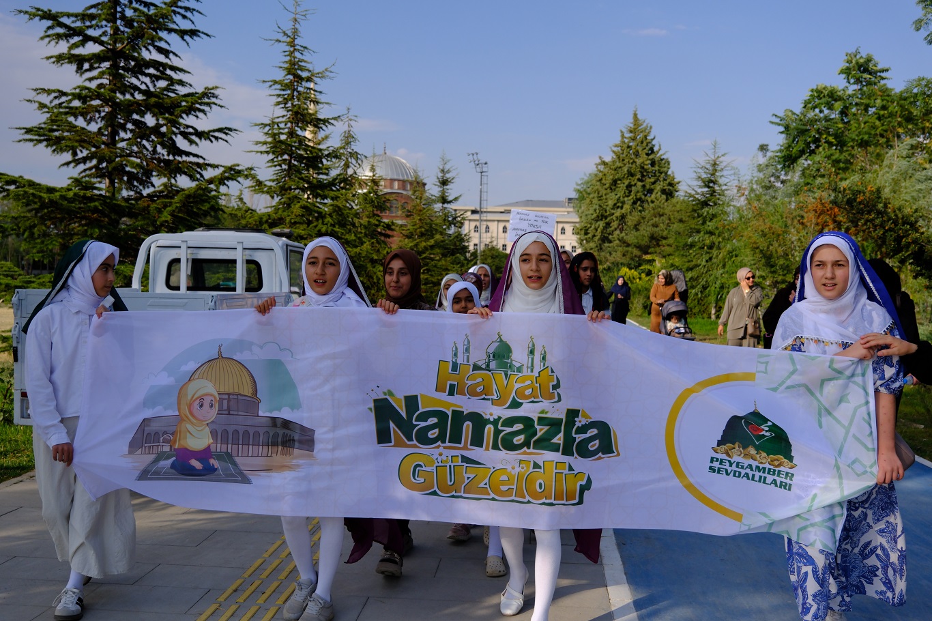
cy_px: 310
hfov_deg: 54.4
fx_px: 906
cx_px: 466
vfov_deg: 37.8
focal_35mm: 35
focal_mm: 23.5
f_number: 4
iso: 320
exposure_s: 1/2000
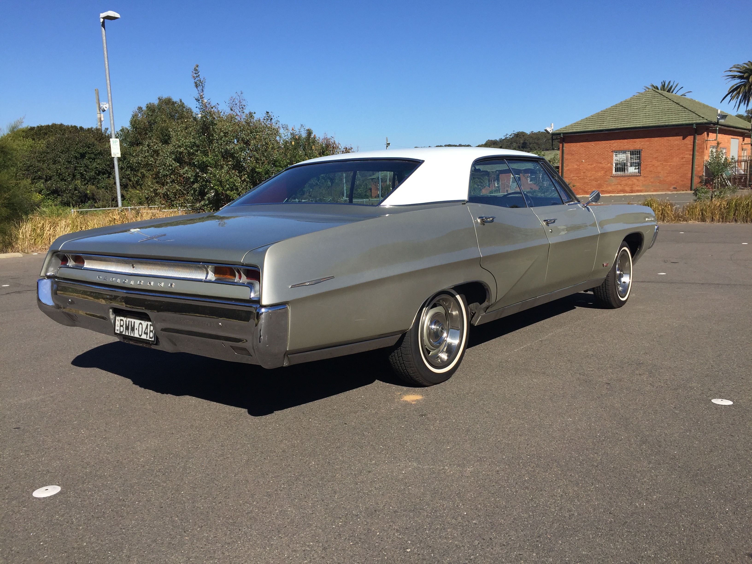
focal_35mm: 29
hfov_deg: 61.7
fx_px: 630
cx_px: 376
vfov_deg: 48.2
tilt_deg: -9.7
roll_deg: +0.7
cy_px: 282
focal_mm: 4.15
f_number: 2.2
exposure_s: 1/2475
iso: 32
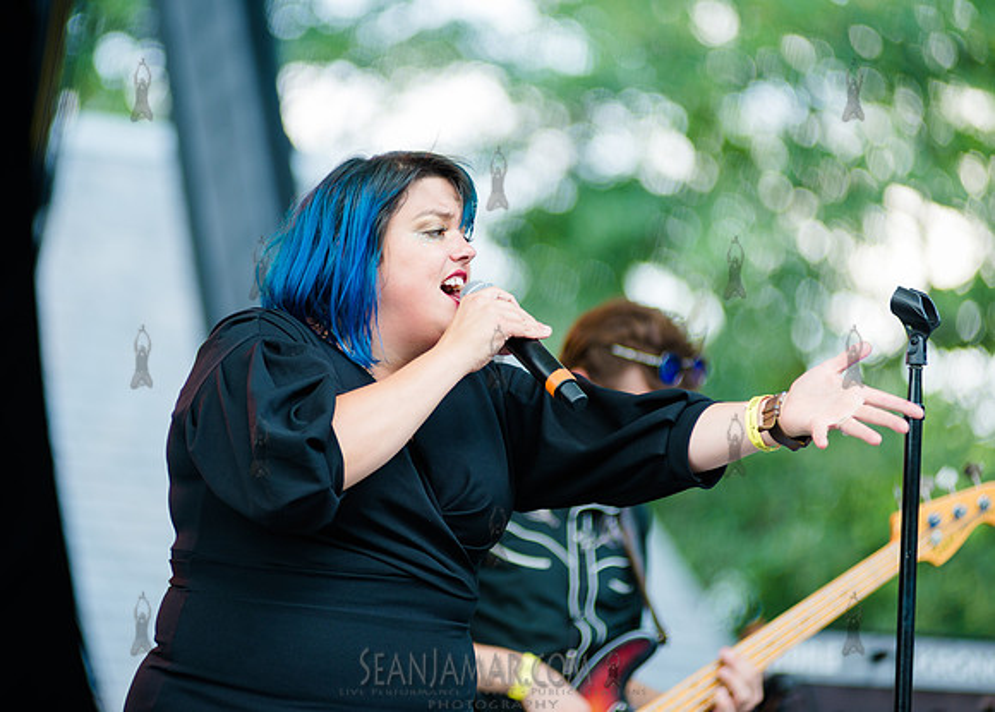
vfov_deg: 6.3
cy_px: 324
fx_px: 6462
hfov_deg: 8.8
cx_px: 414
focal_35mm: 229
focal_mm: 200
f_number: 2.8
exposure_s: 1/200
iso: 200
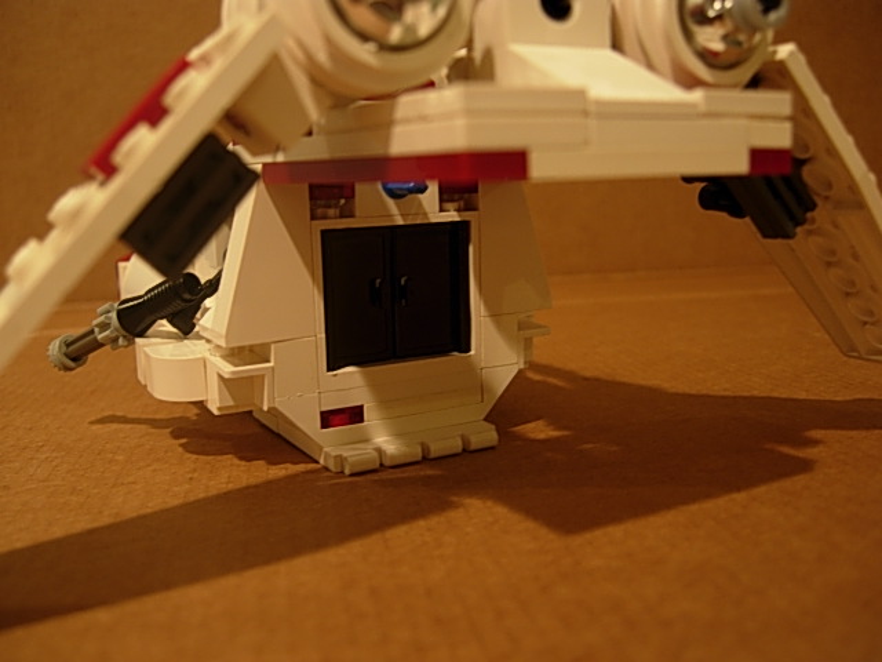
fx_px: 917
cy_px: 331
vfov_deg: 39.7
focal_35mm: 36
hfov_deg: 51.4
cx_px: 441
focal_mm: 7.5
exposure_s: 1/4
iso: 62
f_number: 2.7
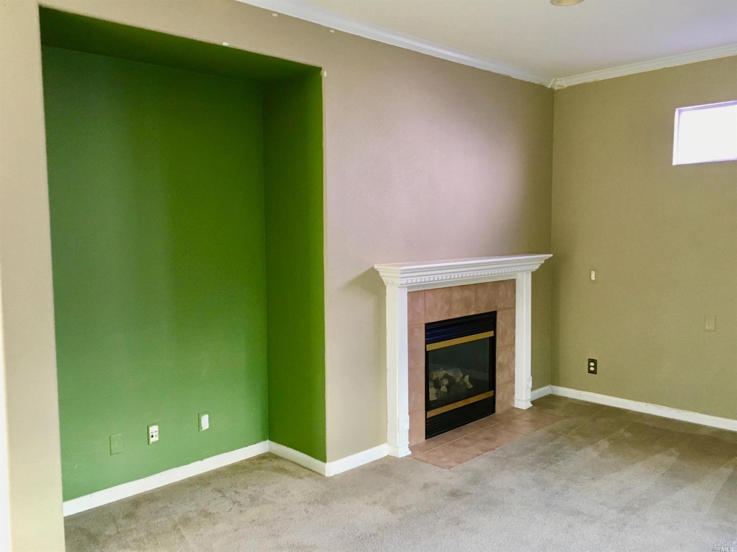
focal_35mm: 29
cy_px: 276
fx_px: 617
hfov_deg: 61.7
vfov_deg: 48.2
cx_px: 368
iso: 200
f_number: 2.2
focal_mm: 4.15
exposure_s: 1/24
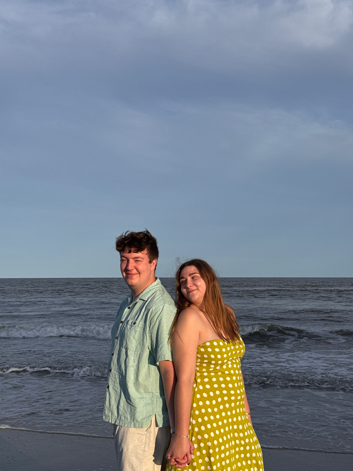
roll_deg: +0.7
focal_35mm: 48
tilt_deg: +4.1
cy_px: 236
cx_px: 176
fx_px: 653
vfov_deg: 39.7
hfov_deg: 30.3
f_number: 1.78
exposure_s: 1/4975
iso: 64
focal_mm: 6.76
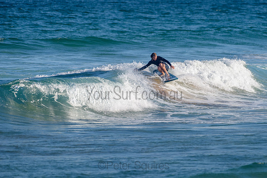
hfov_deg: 3.4
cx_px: 164
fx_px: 4549
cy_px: 80
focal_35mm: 613
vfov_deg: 2.2
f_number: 5.6
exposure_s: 1/2000
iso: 160
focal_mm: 500
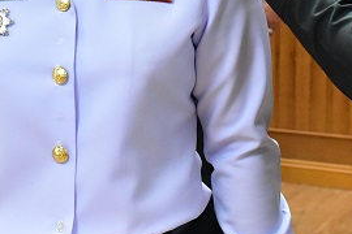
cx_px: 158
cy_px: -55
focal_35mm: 135
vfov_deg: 10.0
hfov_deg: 15.2
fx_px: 1317
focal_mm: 27
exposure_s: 1/80
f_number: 5.6
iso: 4000
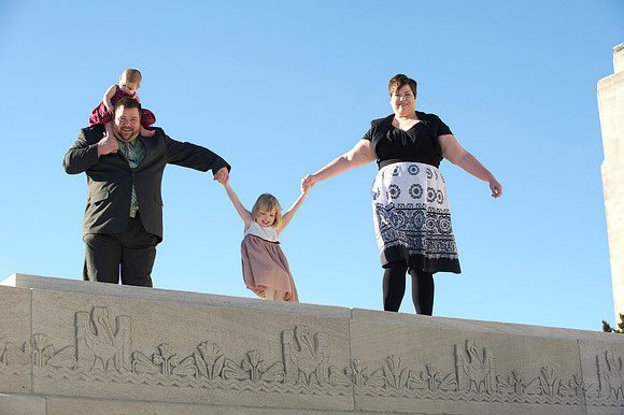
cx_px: 312
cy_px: 208
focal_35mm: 70
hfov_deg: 28.9
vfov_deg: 19.4
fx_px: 1213
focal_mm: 70
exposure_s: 1/200
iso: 125
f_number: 5
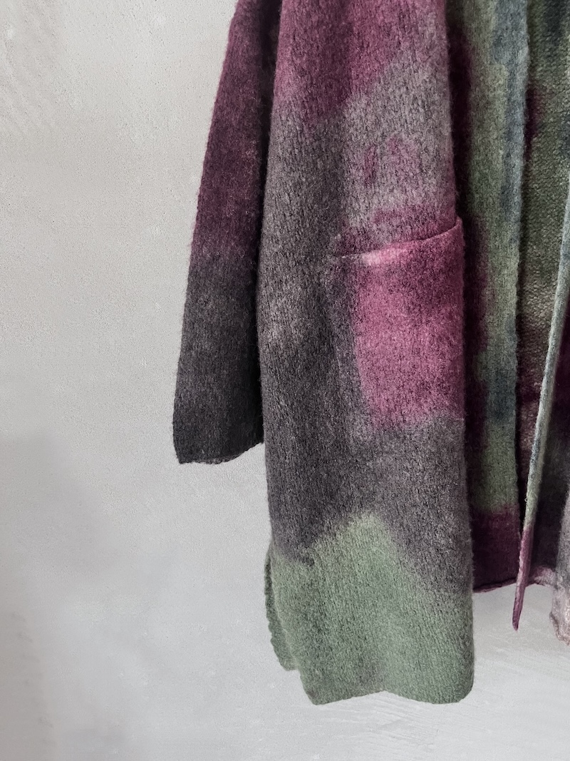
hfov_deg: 53.1
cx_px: 285
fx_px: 571
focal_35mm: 26
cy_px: 380
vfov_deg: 67.3
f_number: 1.6
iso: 200
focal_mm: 5.1
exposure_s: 1/60
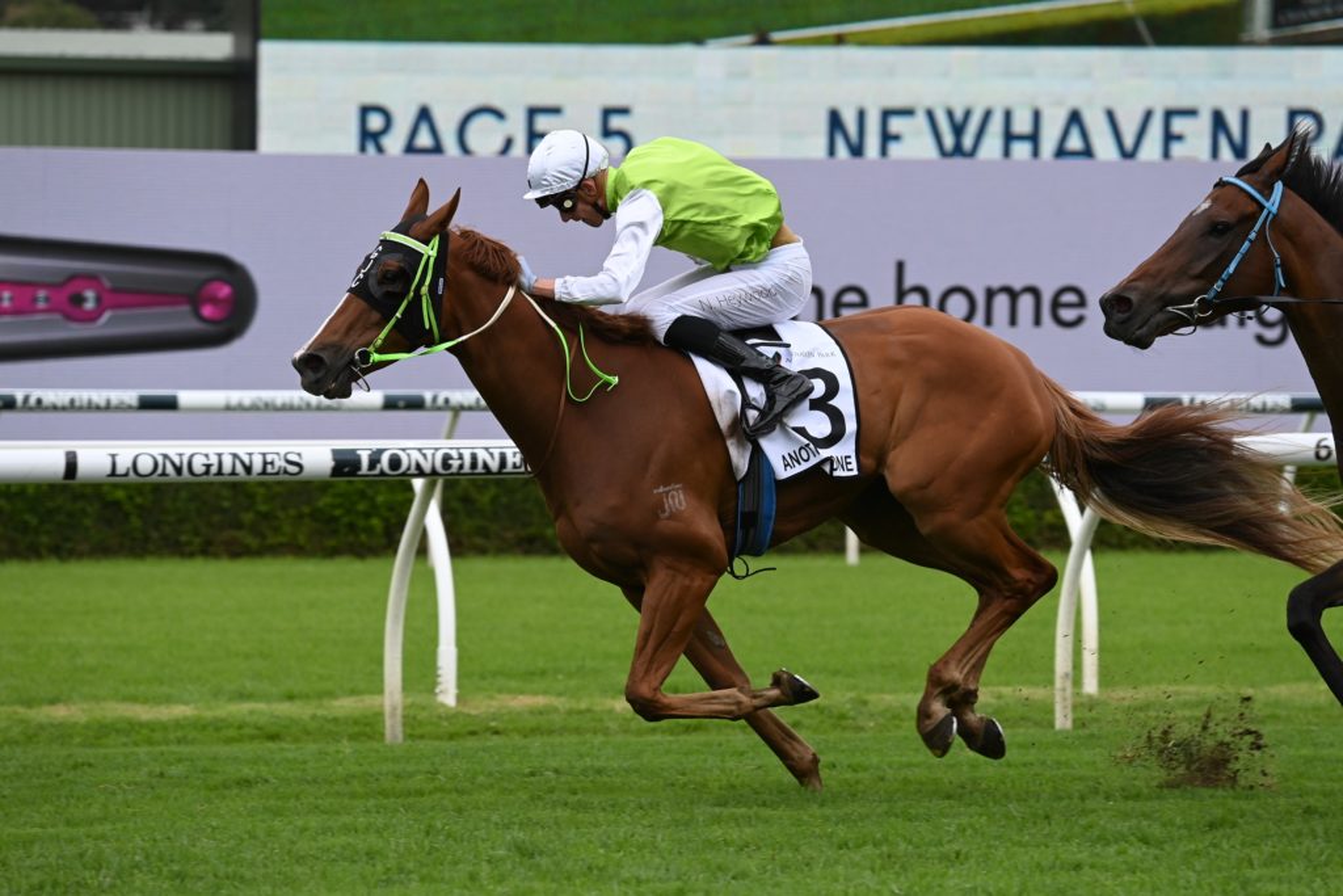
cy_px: 448
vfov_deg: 5.7
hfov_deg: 8.6
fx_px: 8954
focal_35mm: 240
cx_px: 672
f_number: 6.3
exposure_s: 1/1600
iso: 800
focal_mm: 240
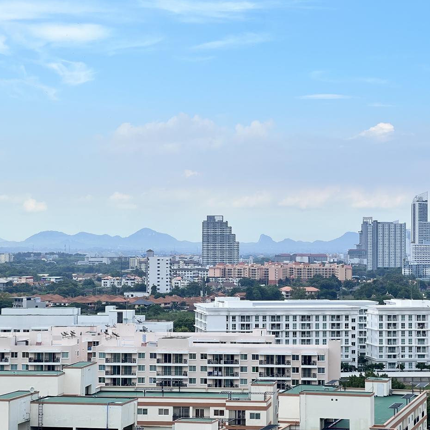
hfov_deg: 19.1
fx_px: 1279
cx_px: 261
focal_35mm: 91
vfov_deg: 19.1
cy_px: 215
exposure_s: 1/471
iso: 32
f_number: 2.8
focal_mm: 9
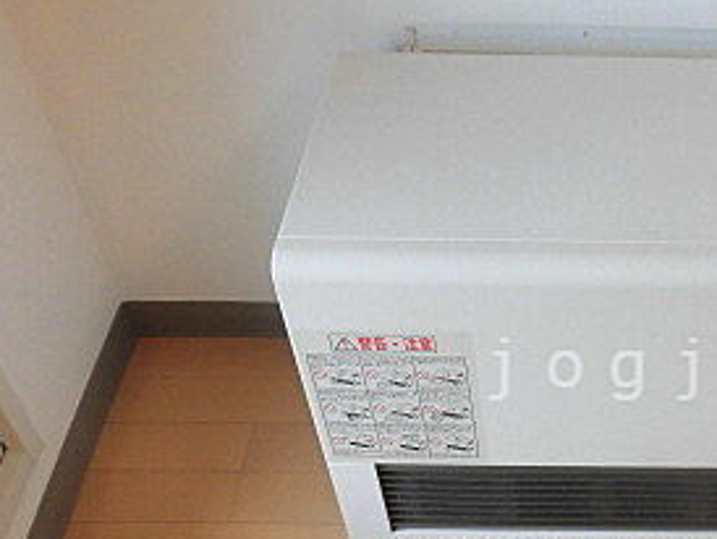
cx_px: 667
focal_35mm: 56
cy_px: 369
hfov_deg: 32.3
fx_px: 1161
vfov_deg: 26.0
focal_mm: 4.3
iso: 160
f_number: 3.1
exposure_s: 1/60
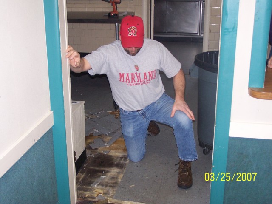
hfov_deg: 34.3
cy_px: 102
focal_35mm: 56
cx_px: 136
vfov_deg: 26.1
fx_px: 440
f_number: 3.1
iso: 140
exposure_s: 1/60
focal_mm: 9.3
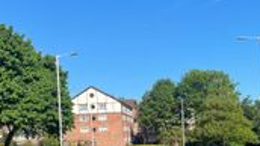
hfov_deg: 31.7
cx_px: 168
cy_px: 151
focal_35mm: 66
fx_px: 455
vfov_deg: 17.8
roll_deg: +4.4
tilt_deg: +1.9
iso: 32
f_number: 1.6
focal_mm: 4.2
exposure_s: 1/2564
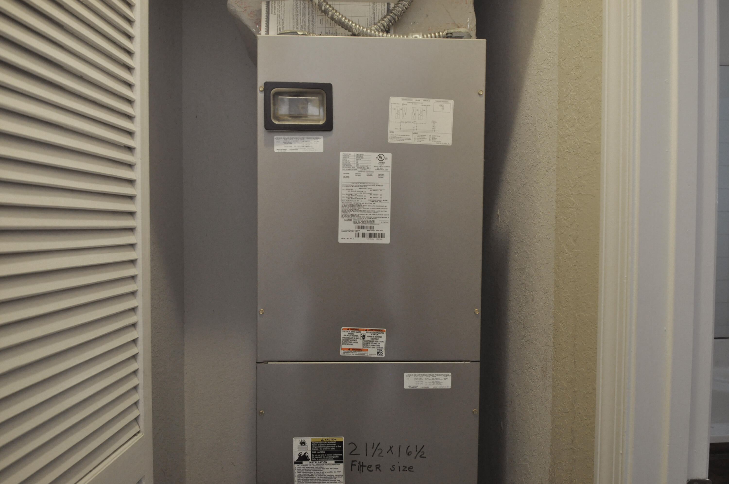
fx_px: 485
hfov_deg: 73.8
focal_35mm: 24
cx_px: 364
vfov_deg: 53.0
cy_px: 242
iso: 1100
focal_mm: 16
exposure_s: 1/30
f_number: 4
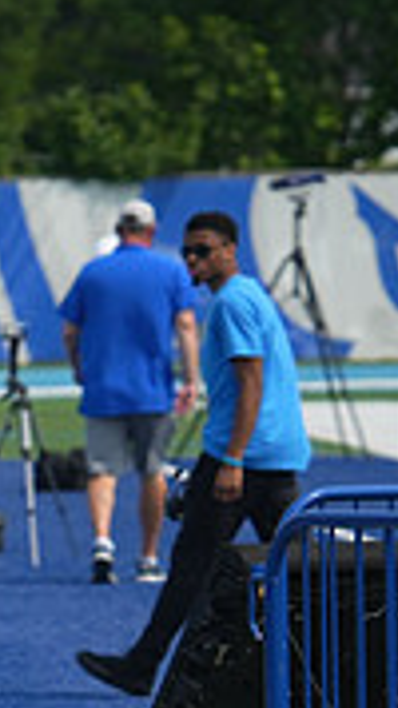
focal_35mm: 753
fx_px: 14141
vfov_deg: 2.9
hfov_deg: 1.6
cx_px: -700
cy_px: 563
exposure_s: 1/3200
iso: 500
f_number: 5.6
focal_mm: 220
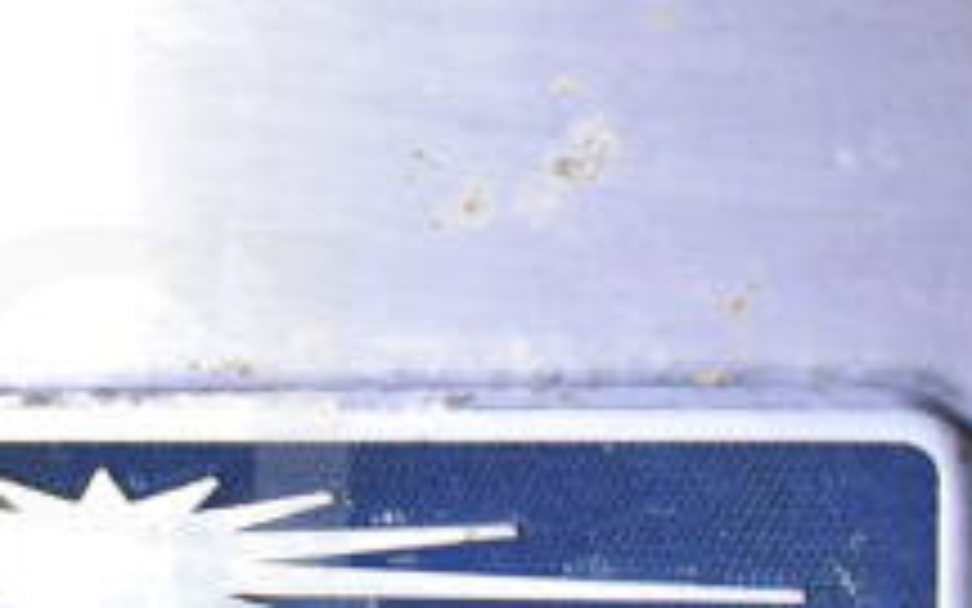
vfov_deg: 8.6
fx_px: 4012
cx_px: -40
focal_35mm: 151
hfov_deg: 13.6
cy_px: 588
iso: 7200
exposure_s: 1/60
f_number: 4.5
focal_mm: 35
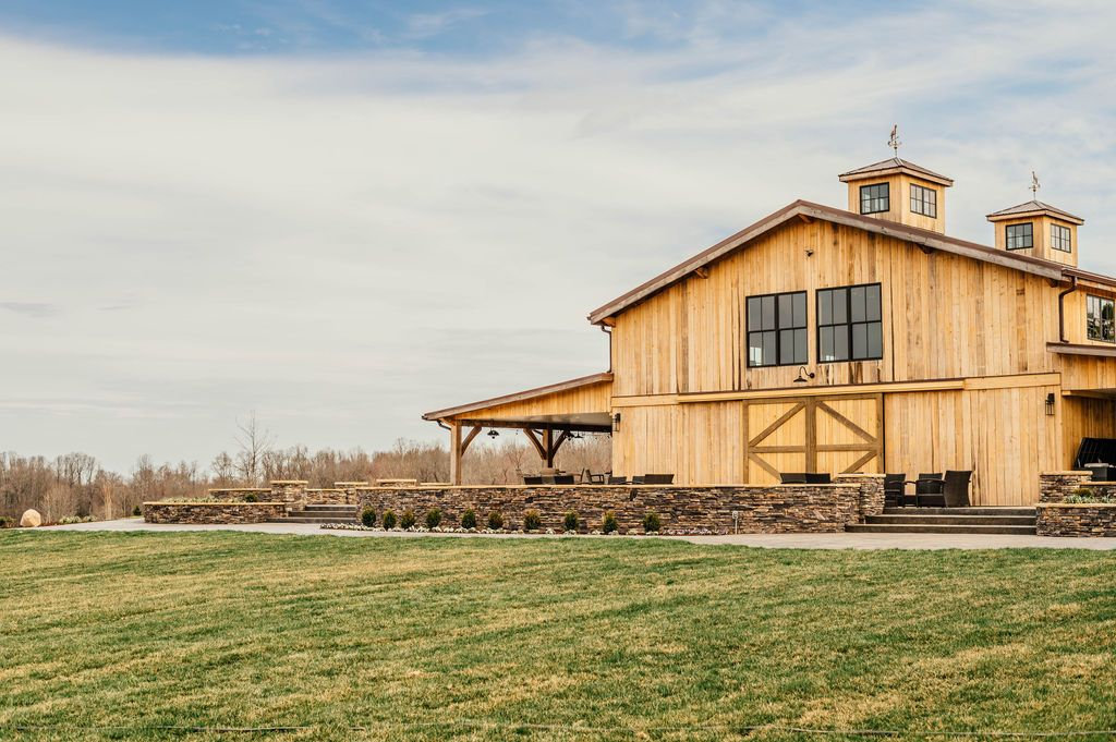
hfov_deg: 39.6
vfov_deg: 26.9
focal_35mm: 50
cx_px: 558
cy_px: 371
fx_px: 1549
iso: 100
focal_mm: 50
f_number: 5
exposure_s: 1/500
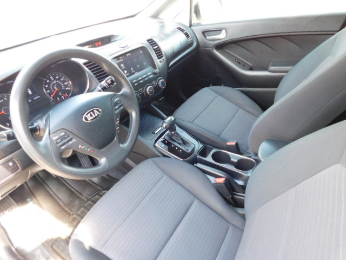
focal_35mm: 23
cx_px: 173
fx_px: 230
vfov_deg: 58.9
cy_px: 130
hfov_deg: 73.9
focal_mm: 4
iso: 250
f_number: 3
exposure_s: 1/30
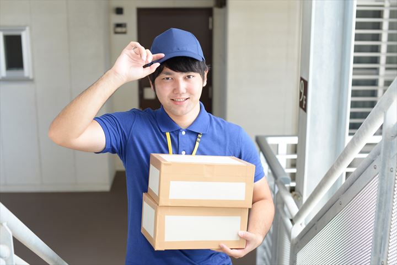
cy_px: 132
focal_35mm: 50
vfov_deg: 27.0
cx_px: 198
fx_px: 551
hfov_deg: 39.6
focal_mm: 50
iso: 200
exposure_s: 1/125
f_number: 3.5
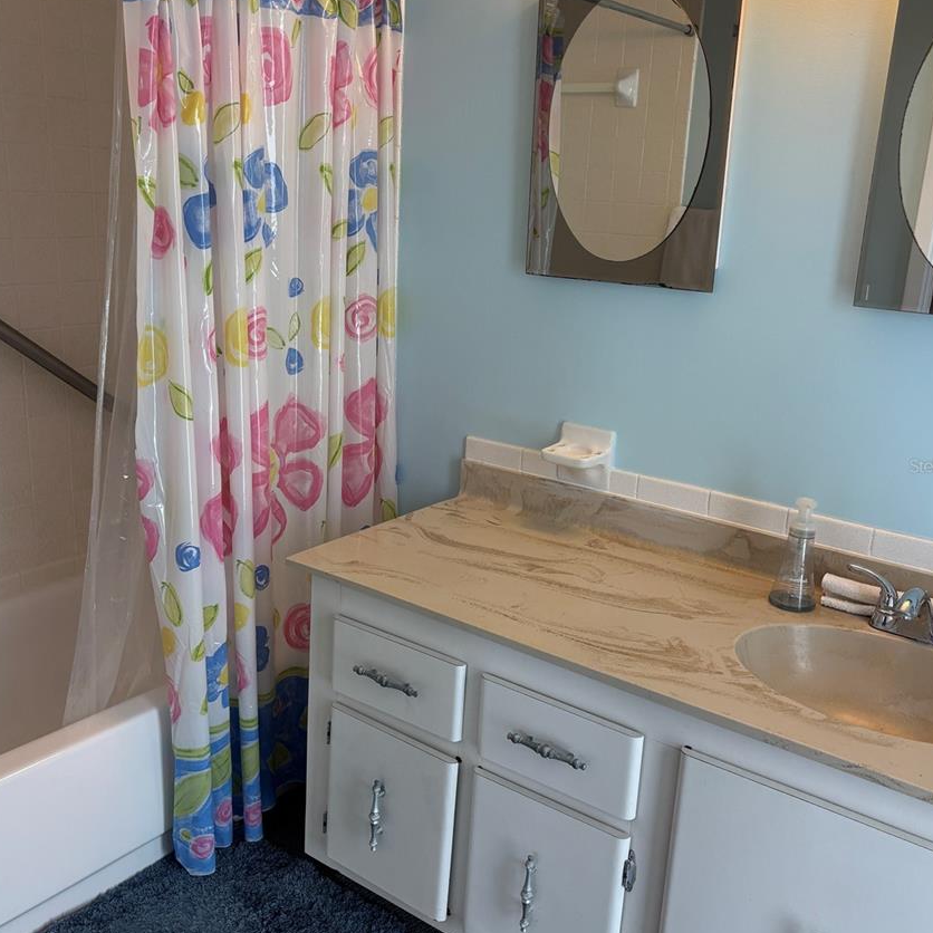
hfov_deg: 49.7
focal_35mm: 33
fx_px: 1006
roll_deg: -3.8
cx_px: 487
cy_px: 465
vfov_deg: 49.7
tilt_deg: -15.0
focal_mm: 5.96
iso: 64
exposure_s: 1/120
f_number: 1.6
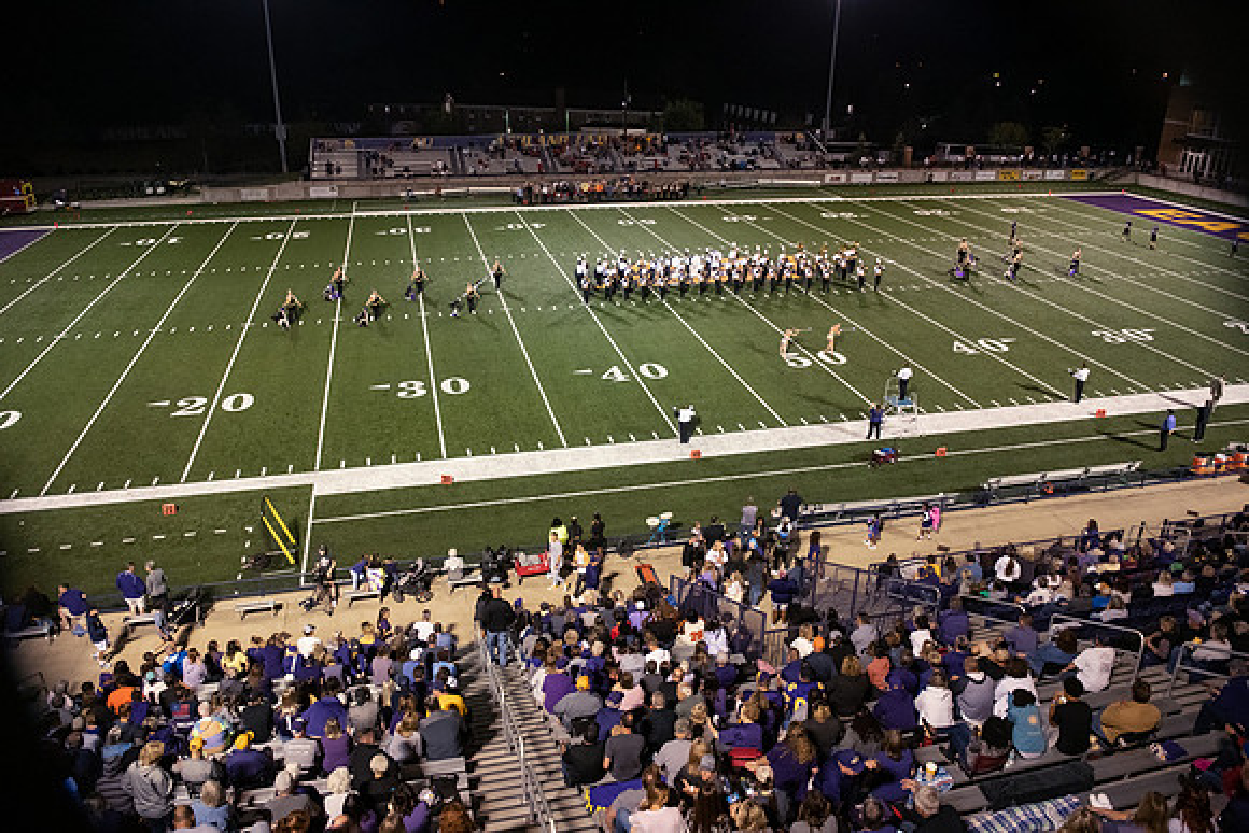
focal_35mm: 26
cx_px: 624
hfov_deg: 69.4
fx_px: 902
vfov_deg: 49.6
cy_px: 416
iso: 5000
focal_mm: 26
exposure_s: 1/500
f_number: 3.5
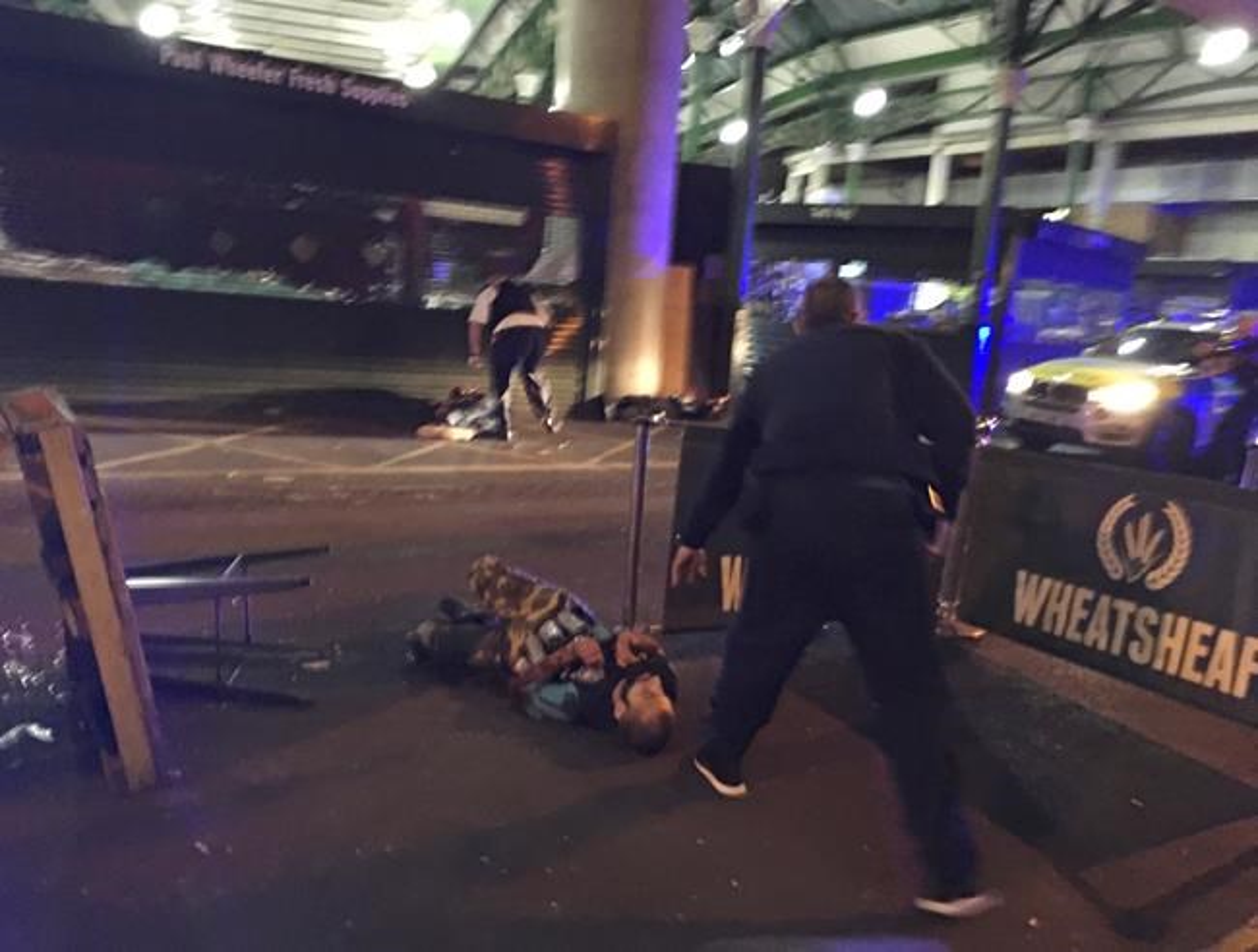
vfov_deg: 48.5
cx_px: 629
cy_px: 476
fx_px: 1057
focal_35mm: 29
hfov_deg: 61.5
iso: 640
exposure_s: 1/17
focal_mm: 4.15
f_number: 2.2
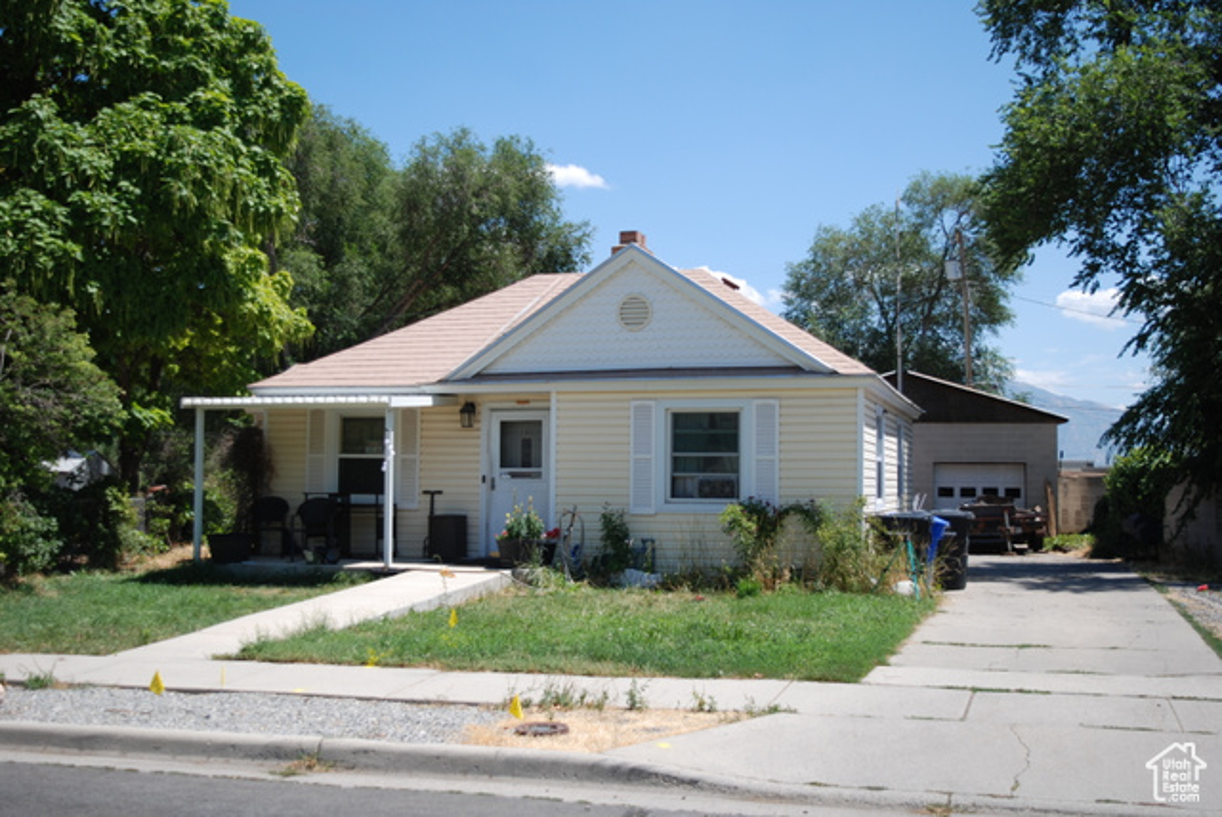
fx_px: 1325
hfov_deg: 49.5
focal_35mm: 39
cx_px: 611
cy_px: 408
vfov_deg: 34.3
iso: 100
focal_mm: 26
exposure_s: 1/640
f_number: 4.2
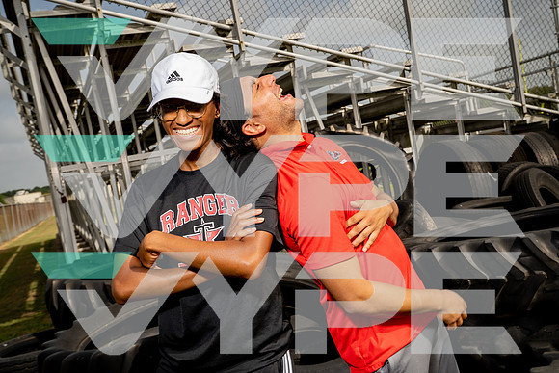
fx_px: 652
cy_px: 186
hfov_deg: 46.4
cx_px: 280
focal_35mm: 42
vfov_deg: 31.9
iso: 100
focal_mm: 42
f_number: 8
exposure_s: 1/250
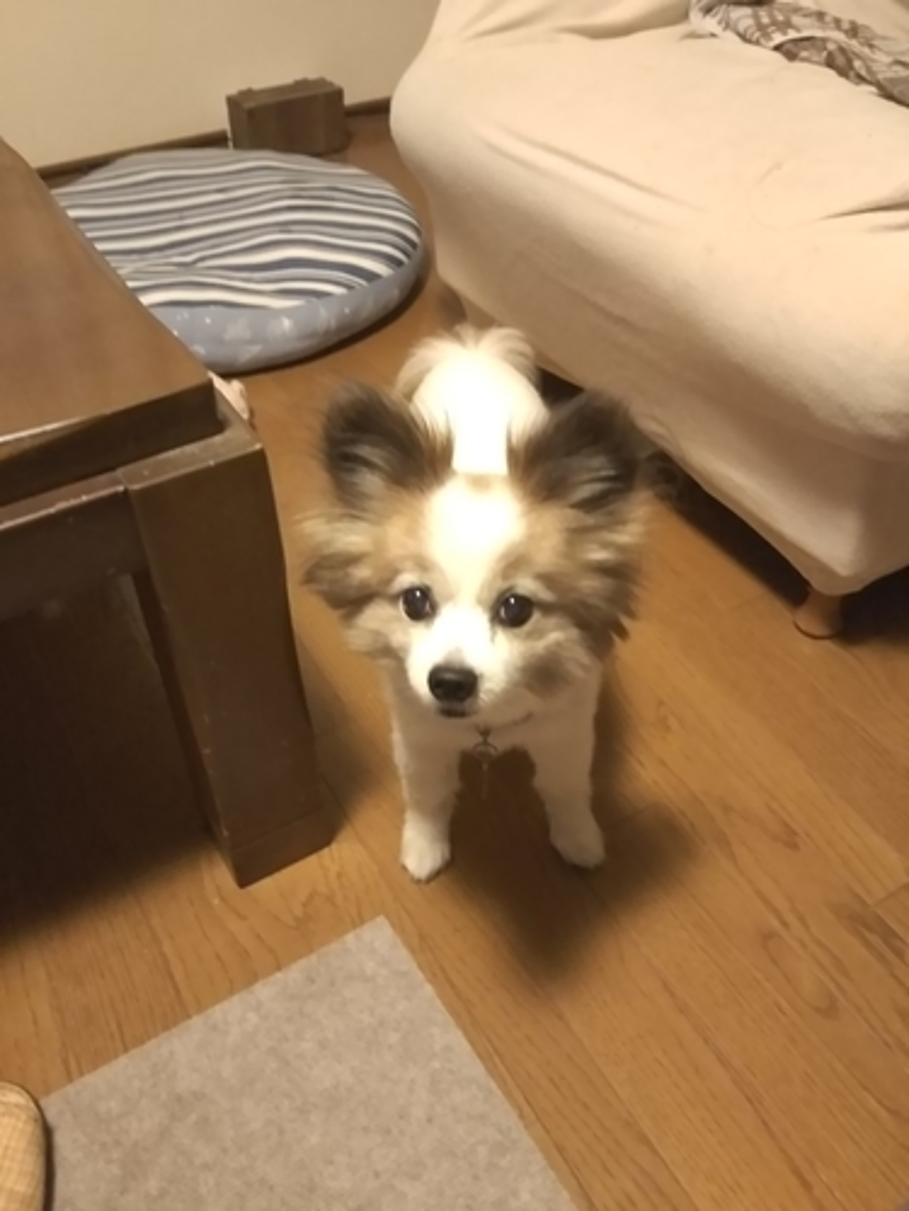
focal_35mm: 30
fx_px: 1050
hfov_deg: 46.8
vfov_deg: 60.0
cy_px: 606
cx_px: 454
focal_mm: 4
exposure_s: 1/13
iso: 500
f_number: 2.2
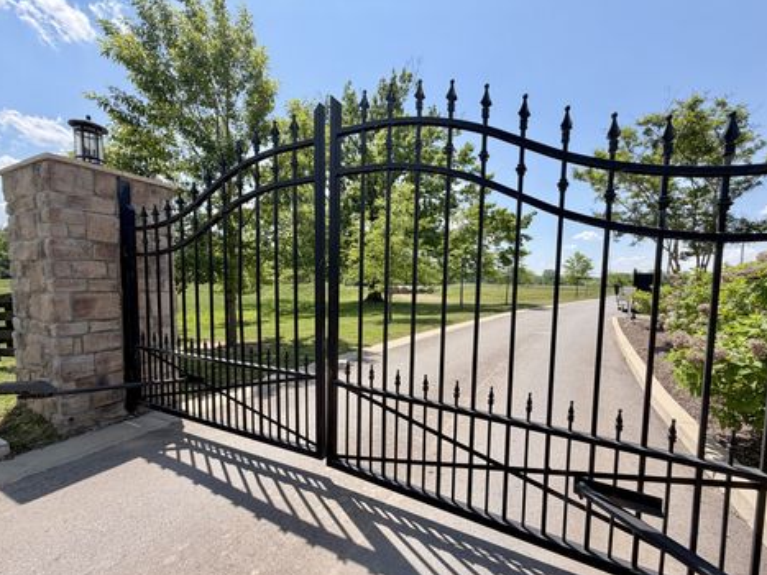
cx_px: 401
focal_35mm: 15
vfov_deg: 81.7
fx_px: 332
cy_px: 301
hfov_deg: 98.1
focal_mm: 2.22
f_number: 2.2
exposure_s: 1/770
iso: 25
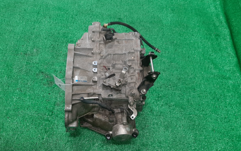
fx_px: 197
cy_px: 87
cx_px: 111
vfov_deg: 41.7
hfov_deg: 62.8
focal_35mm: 30
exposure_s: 1/50
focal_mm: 3.93
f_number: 1.7
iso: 111
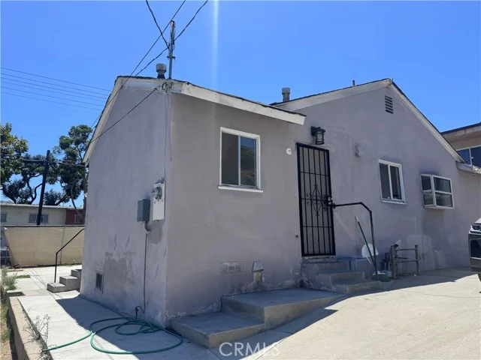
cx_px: 240
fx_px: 333
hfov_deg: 71.6
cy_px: 180
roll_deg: -1.1
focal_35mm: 24
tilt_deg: +10.6
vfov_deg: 56.8
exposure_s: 1/4608
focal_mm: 6.76
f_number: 1.78
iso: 80
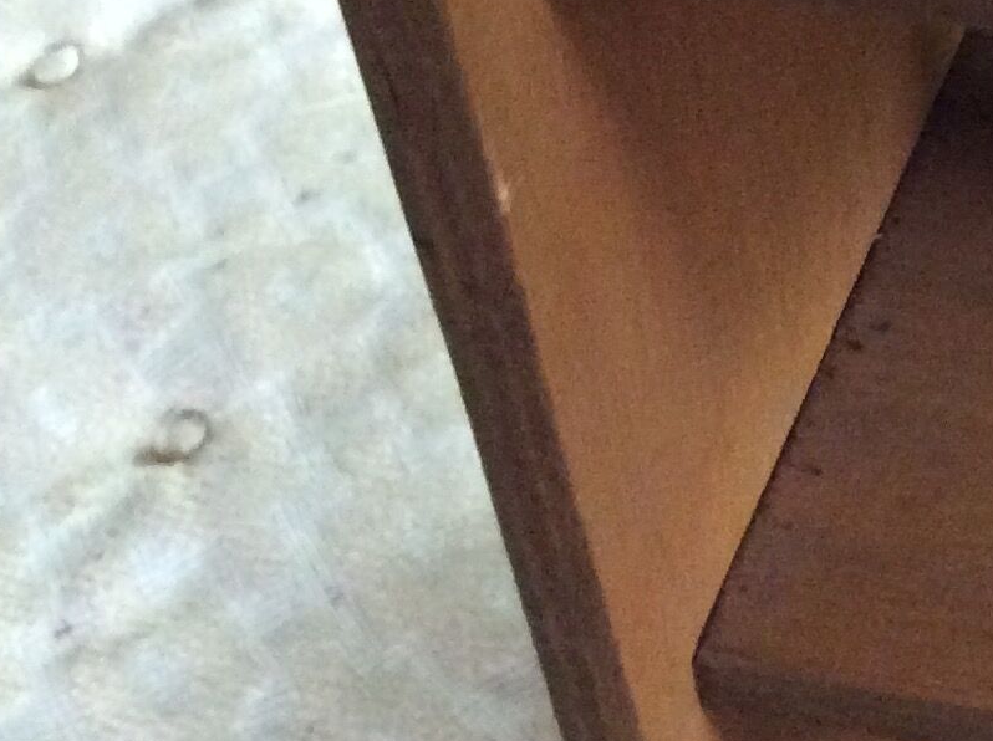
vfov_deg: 14.0
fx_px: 2979
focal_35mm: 104
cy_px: 21
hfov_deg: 17.3
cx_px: 1438
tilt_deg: -45.4
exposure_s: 1/17
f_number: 2.4
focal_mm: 3.3
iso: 320
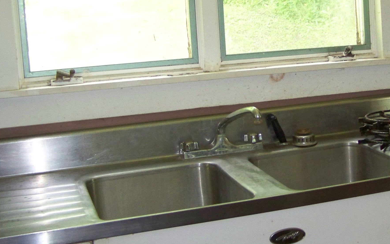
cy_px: 81
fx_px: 701
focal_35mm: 66
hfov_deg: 30.3
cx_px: 314
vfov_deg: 19.6
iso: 200
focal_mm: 5.85
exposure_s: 1/30
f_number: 2.8
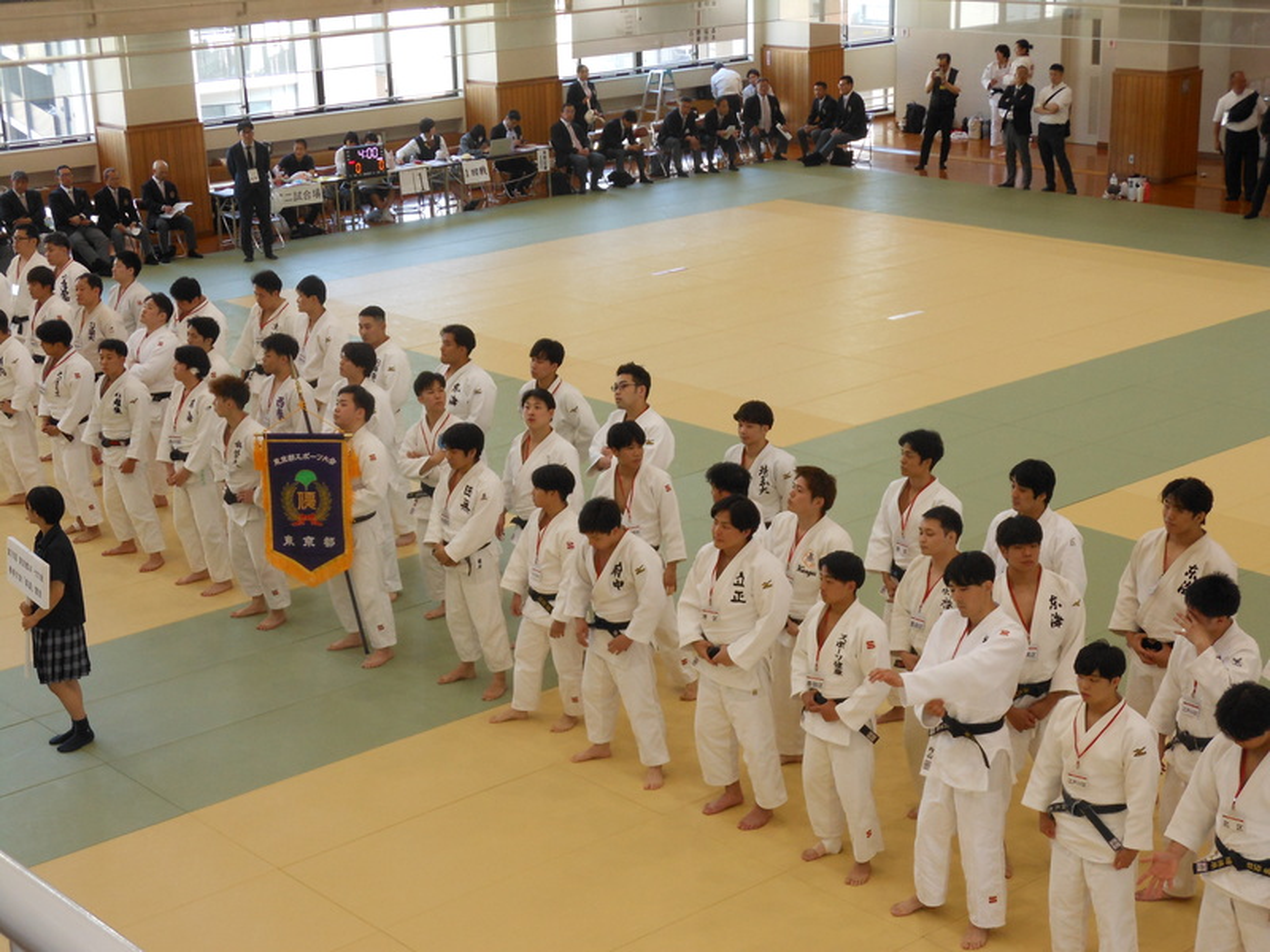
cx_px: 635
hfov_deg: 33.8
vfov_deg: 25.7
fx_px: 2091
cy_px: 476
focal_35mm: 57
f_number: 4.1
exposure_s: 1/60
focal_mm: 10.2
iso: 200
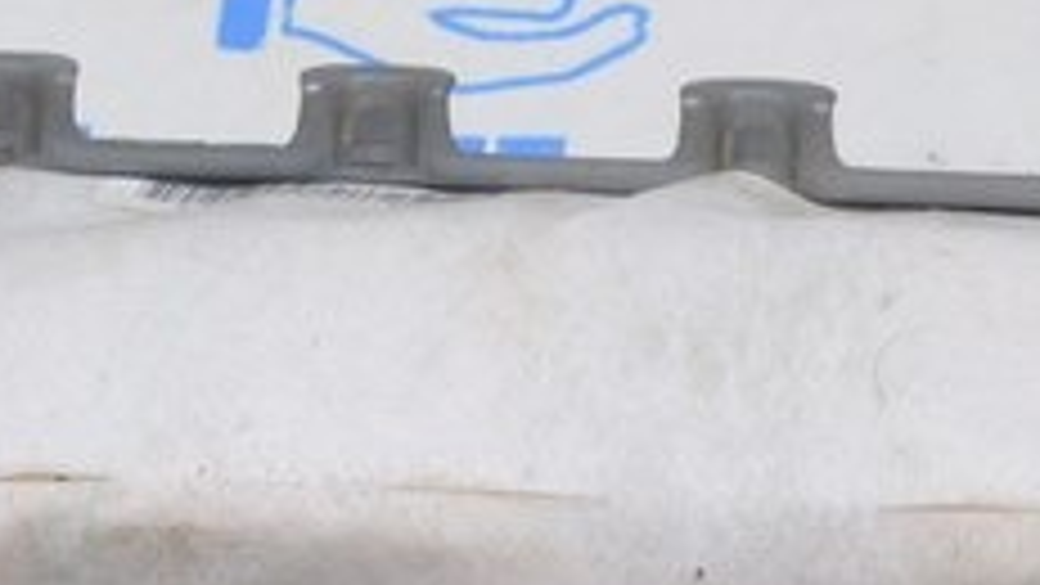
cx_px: 590
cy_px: -137
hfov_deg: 15.4
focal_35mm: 139
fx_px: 3834
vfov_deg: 8.6
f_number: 5.6
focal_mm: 20
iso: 400
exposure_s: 1/20
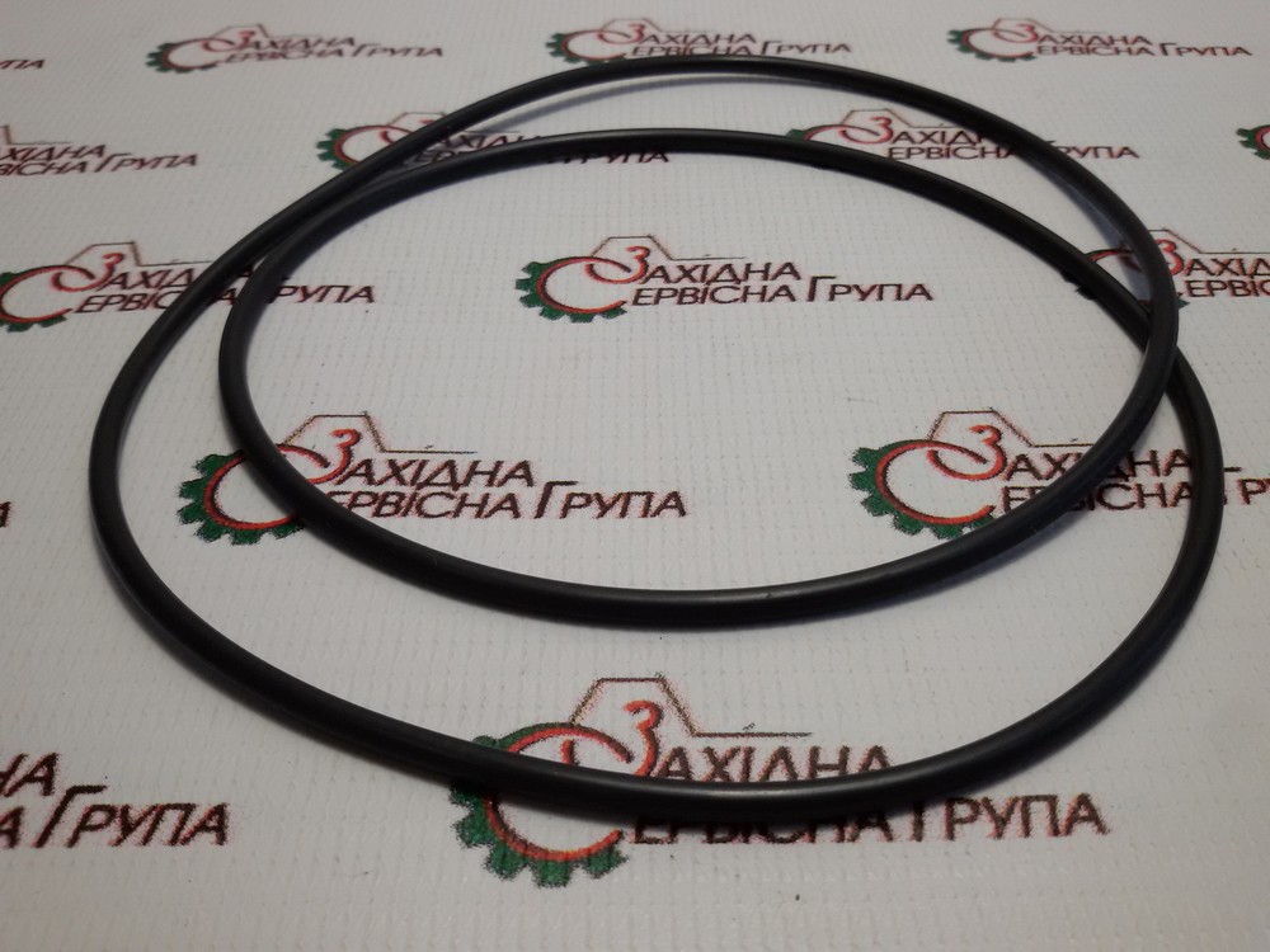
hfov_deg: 58.4
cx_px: 635
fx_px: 1137
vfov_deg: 45.4
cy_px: 476
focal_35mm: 31
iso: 64
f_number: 2.4
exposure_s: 1/100
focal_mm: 2.93
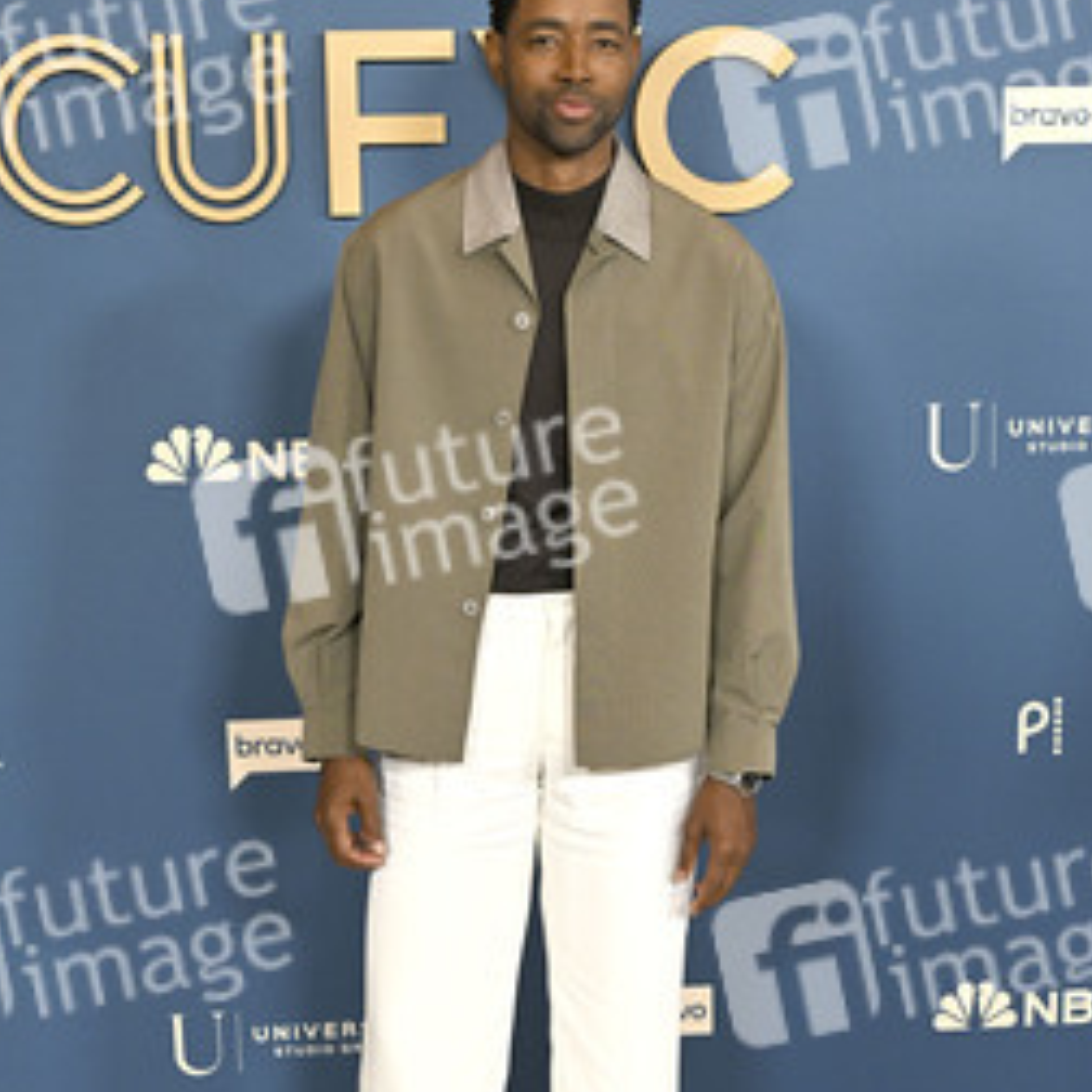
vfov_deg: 29.3
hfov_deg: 29.6
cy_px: 728
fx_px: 2070
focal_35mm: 58
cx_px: 542
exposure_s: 1/320
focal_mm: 43
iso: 2000
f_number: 5
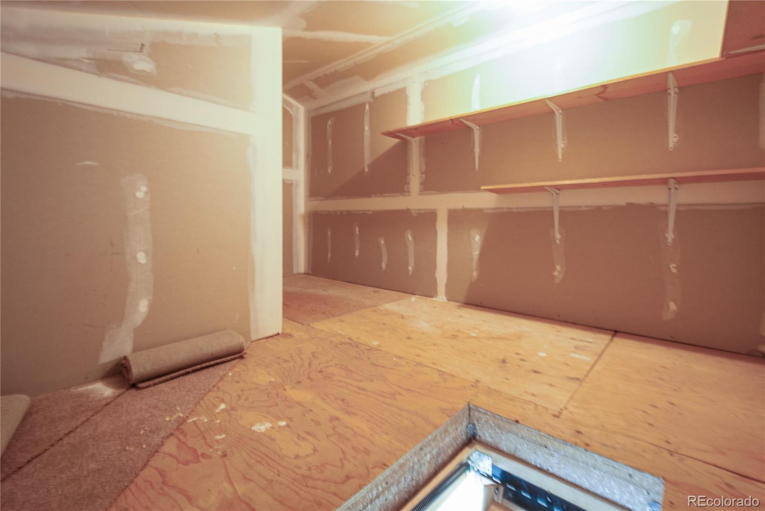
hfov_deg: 100.3
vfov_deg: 77.4
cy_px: 256
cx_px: 382
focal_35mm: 15
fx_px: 319
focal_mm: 10
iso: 200
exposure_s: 1/3
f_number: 3.5
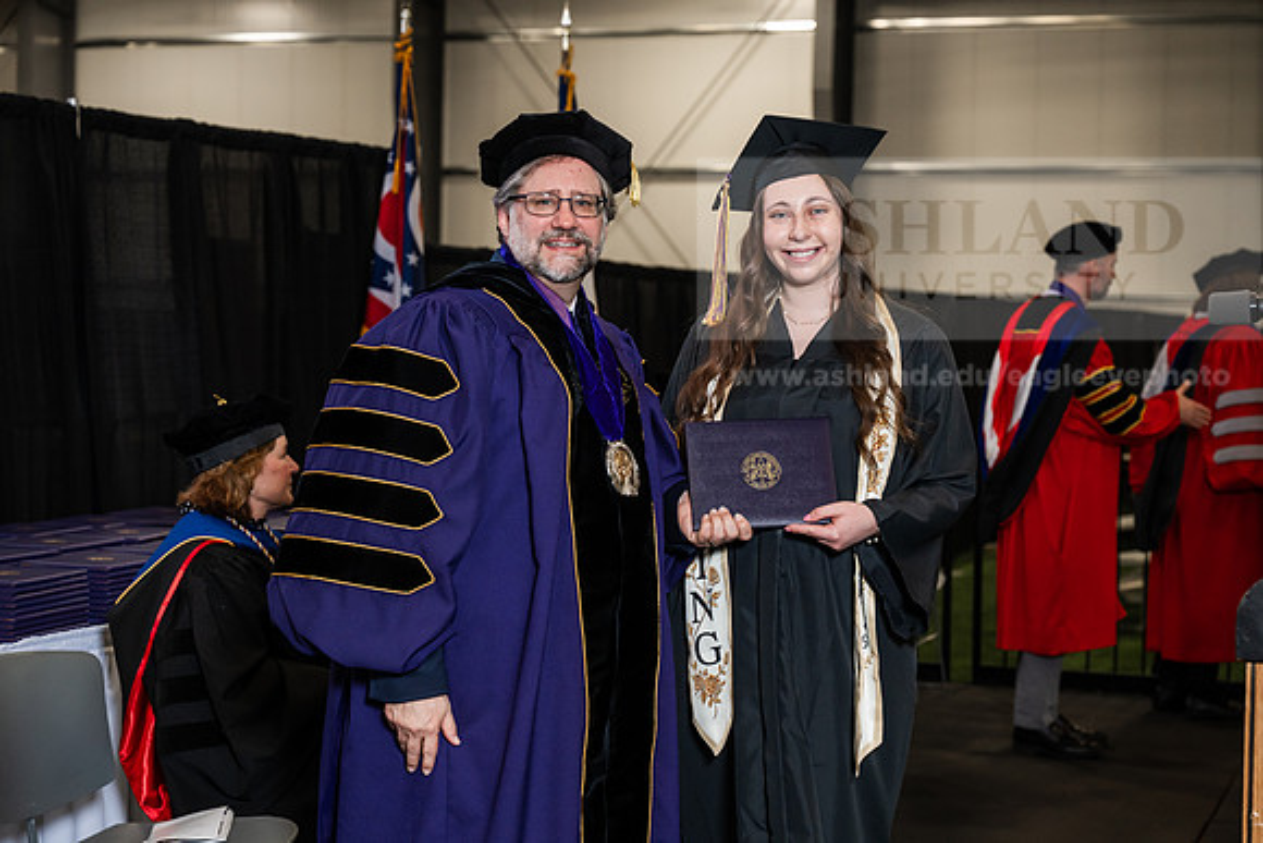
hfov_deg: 28.8
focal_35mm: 70
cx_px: 632
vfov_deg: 19.5
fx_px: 2456
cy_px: 422
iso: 1250
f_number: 4.5
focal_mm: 70
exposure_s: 1/200
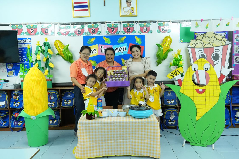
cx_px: 120
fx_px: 249
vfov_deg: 35.5
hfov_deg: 51.3
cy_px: 80
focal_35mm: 38
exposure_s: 1/100
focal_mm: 25
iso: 4000
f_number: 5.6
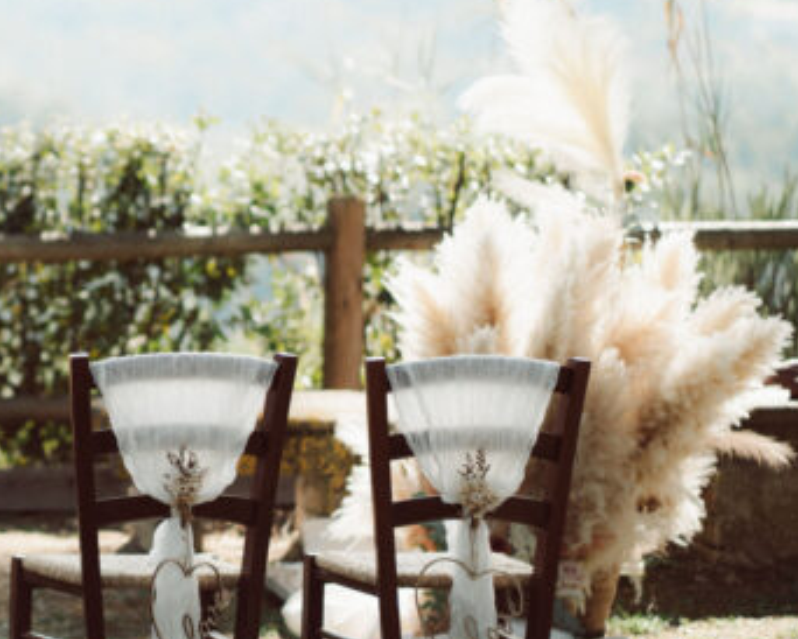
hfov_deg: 10.6
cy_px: 208
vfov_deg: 8.6
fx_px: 4230
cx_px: -86
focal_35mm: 179
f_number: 1.8
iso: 200
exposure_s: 1/2500
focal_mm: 85
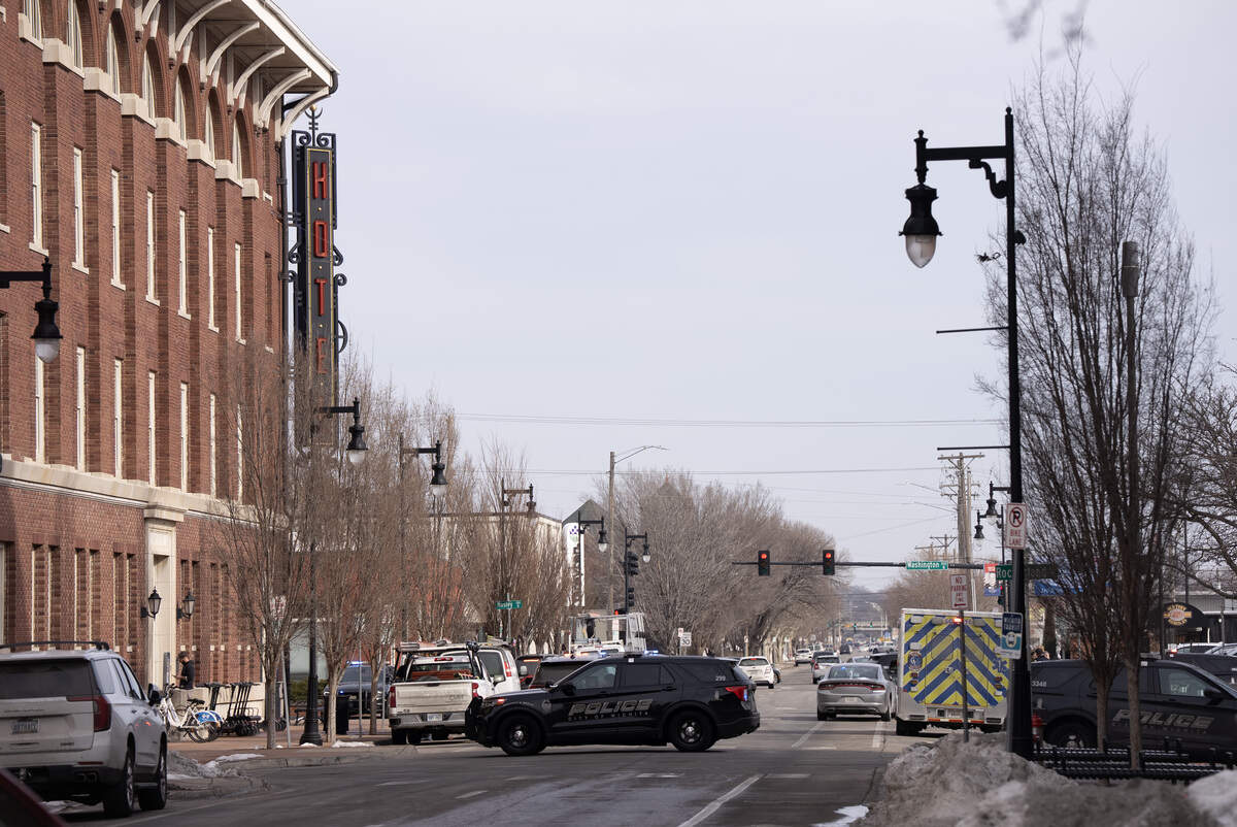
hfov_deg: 14.7
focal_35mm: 139
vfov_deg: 9.9
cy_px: 414
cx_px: 618
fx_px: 4779
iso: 125
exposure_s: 1/800
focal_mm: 139
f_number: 5
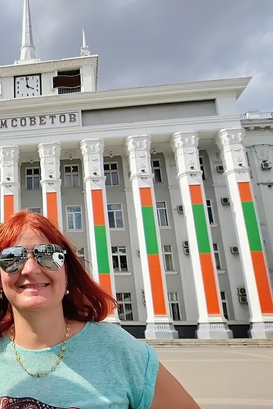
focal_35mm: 34
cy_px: 204
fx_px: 387
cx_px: -4
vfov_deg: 55.8
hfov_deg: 35.0
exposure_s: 1/3606
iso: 105
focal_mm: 3.27
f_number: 2.4
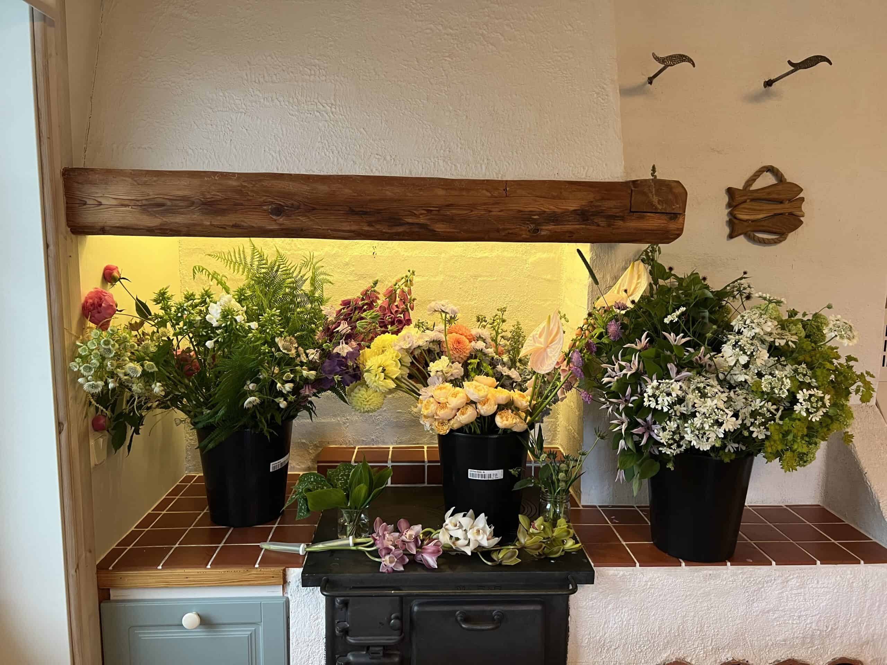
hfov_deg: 67.3
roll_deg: -0.5
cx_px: 444
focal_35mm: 26
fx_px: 666
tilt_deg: -7.5
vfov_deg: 53.1
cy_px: 332
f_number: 1.5
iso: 200
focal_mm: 5.7
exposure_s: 1/50
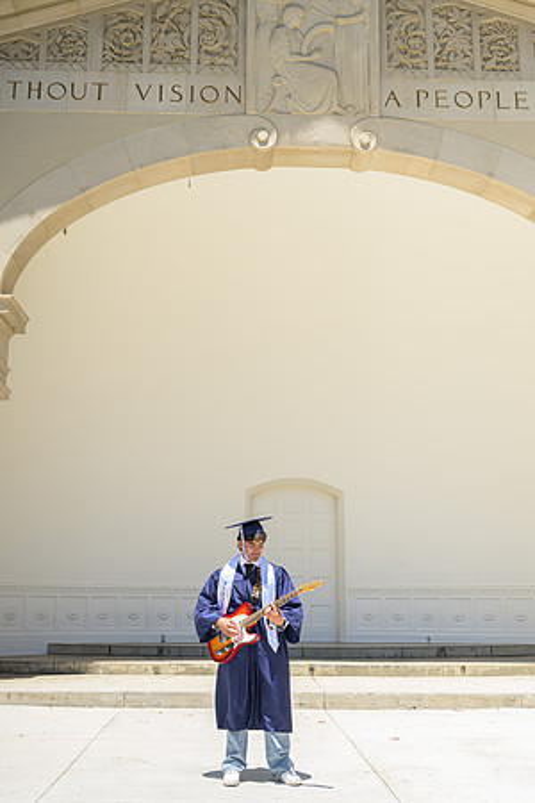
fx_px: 892
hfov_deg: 33.4
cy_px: 402
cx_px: 268
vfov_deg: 48.5
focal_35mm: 40
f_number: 4
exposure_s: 1/5000
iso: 800
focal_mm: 40
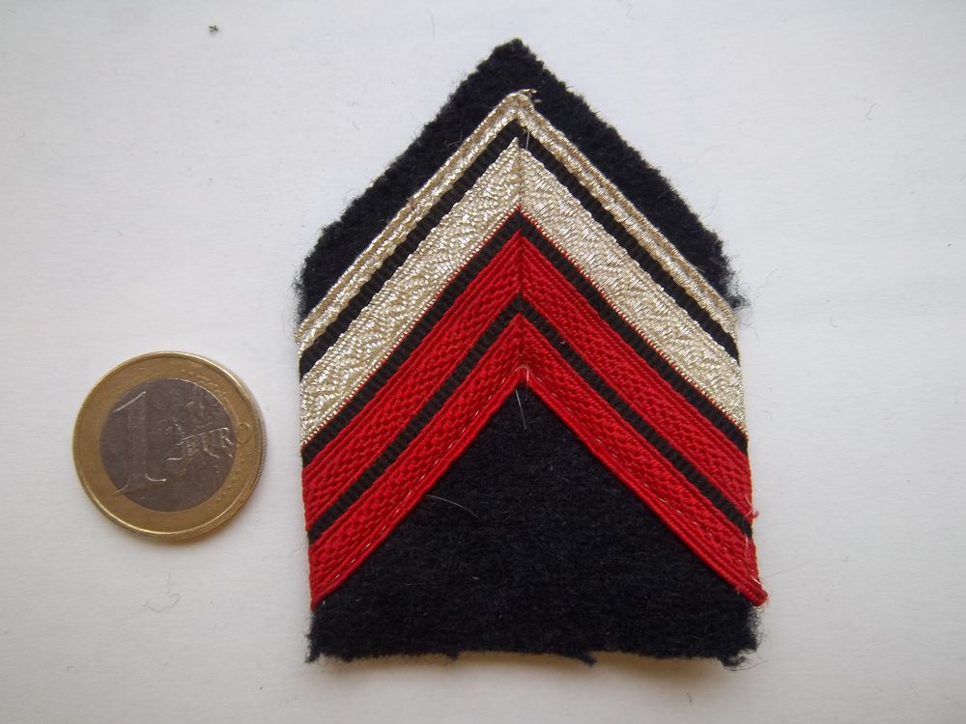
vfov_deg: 49.7
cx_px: 483
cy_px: 362
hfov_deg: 63.4
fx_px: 781
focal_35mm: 28
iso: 64
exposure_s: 1/40
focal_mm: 5.05
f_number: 3.5
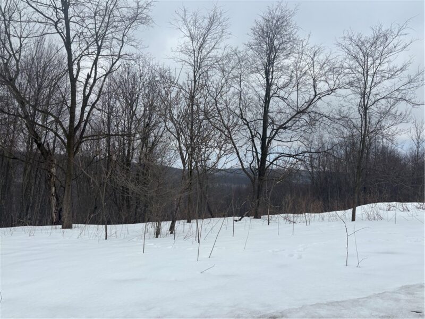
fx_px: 319
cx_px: 212
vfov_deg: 53.1
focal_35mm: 26
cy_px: 160
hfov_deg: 67.3
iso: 50
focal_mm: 5.96
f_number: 1.6
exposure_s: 1/4065
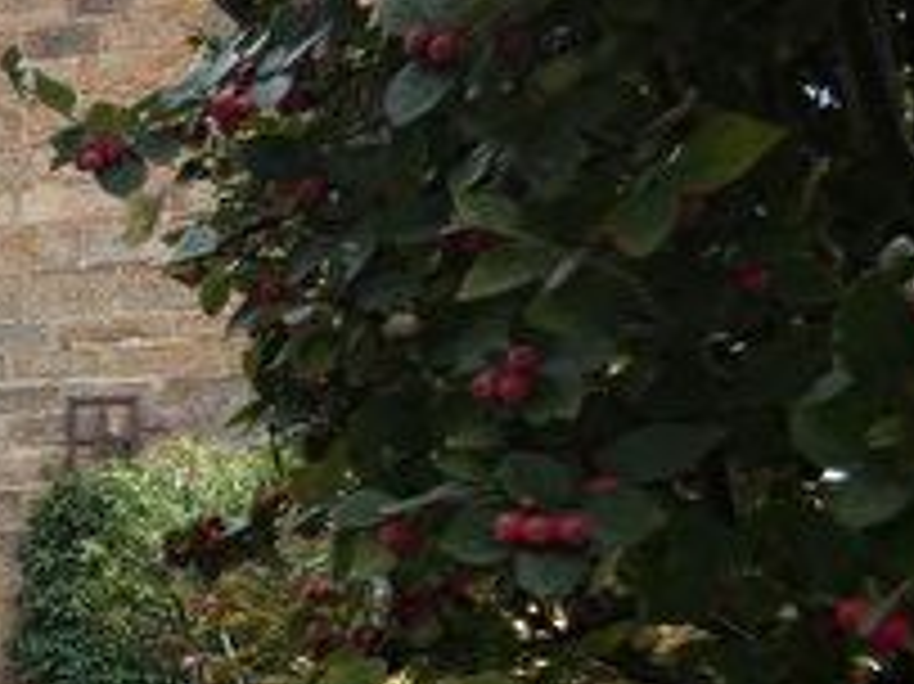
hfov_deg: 22.7
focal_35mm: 69
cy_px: 641
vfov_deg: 20.8
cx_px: -473
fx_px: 1821
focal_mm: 3.6
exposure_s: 1/320
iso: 80
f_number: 2.8
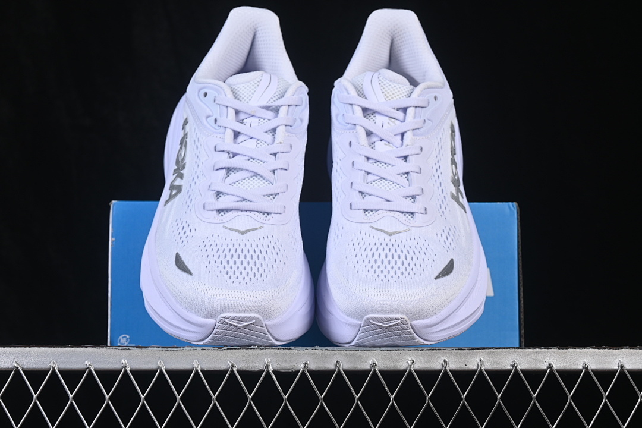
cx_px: 321
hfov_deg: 27.0
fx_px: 1337
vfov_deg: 18.2
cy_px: 214
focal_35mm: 75
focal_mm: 50
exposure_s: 1/80
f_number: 8
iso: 160
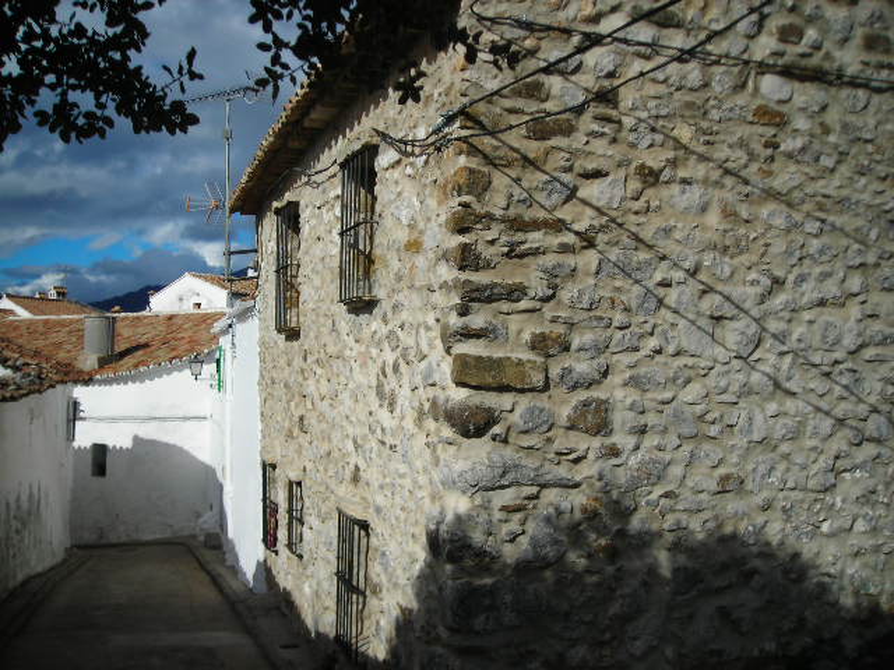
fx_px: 981
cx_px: 447
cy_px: 335
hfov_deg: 49.0
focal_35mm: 38
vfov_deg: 37.7
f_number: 6.4
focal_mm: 6.3
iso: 50
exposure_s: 1/456
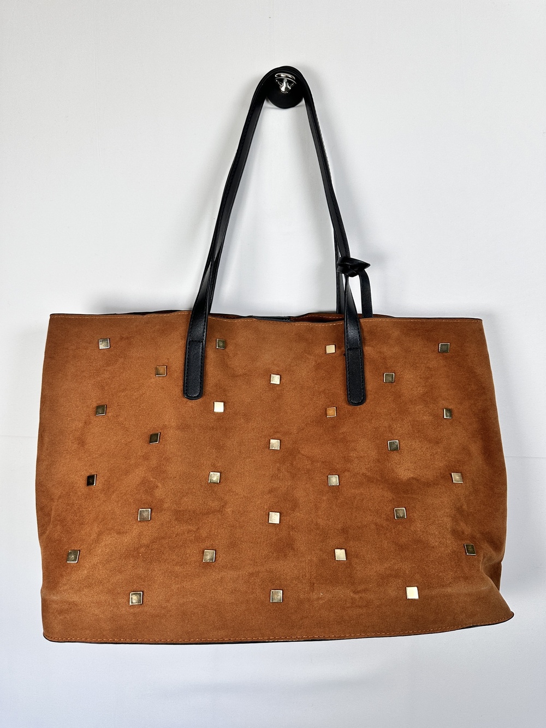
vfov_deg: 71.6
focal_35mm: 24
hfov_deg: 56.8
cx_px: 273
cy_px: 364
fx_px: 505
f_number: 1.78
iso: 80
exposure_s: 1/277
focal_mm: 6.86
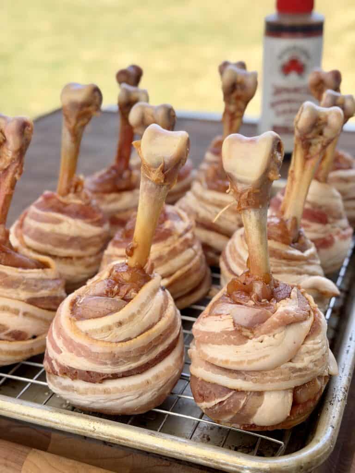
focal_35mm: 48
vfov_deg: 39.7
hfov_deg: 30.3
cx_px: 178
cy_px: 236
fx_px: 656
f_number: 1.78
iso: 80
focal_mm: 6.76
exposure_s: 1/1013
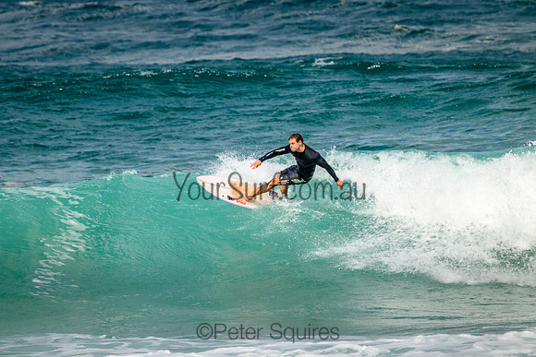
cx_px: 268
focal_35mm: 800
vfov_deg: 1.7
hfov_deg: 2.6
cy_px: 178
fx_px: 11913
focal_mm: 800
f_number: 11
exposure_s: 1/2000
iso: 800
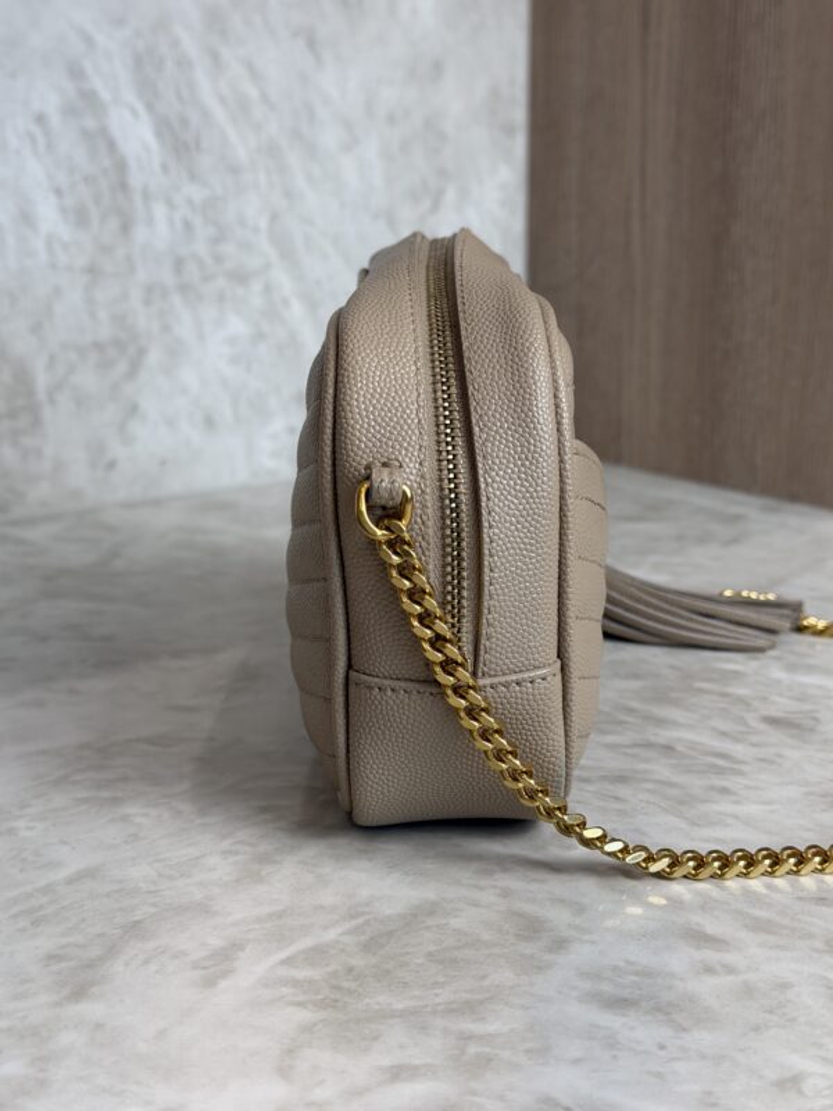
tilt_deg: -14.0
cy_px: 556
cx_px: 416
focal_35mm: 48
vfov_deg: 39.7
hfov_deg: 30.3
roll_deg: +0.2
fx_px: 1540
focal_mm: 6.76
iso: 50
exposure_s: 1/120
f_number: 1.78
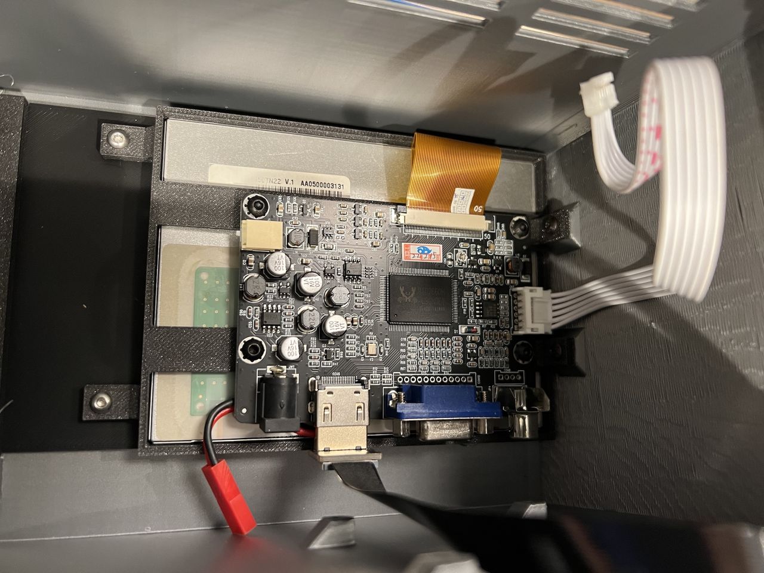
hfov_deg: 67.3
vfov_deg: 53.1
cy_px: 286
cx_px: 382
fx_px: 574
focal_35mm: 26
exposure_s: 1/60
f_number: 1.5
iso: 200
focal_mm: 5.7
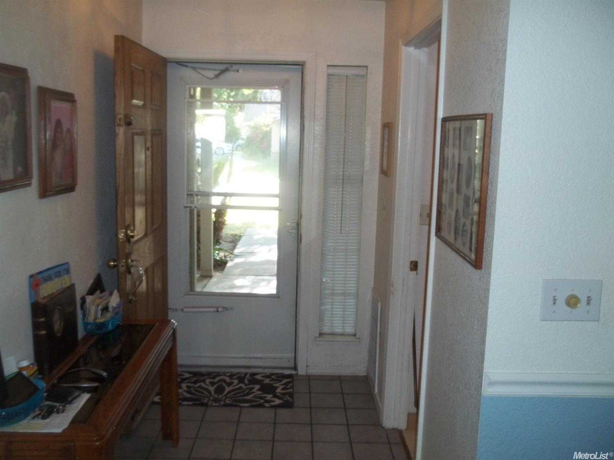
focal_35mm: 33
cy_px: 230
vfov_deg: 42.9
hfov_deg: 55.4
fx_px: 585
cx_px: 307
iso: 160
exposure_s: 1/30
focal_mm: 5.9
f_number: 3.3
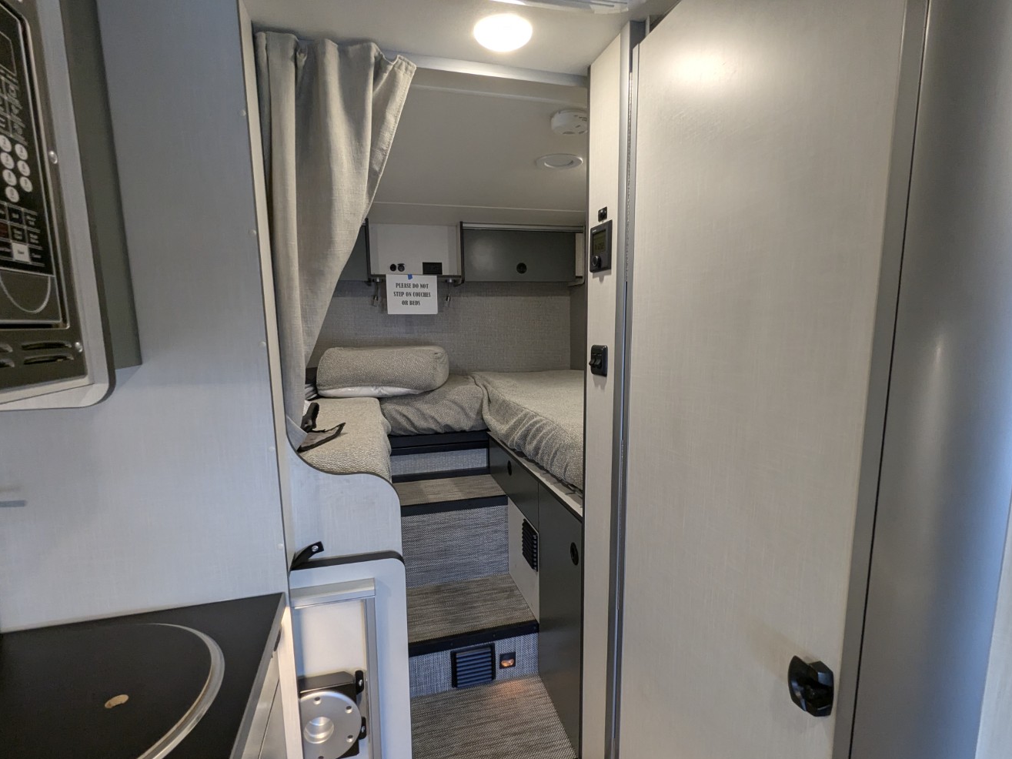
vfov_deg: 74.6
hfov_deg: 91.0
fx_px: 497
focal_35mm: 17
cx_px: 511
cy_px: 403
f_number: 2.2
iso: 138
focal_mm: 2.35
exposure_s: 1/88.8
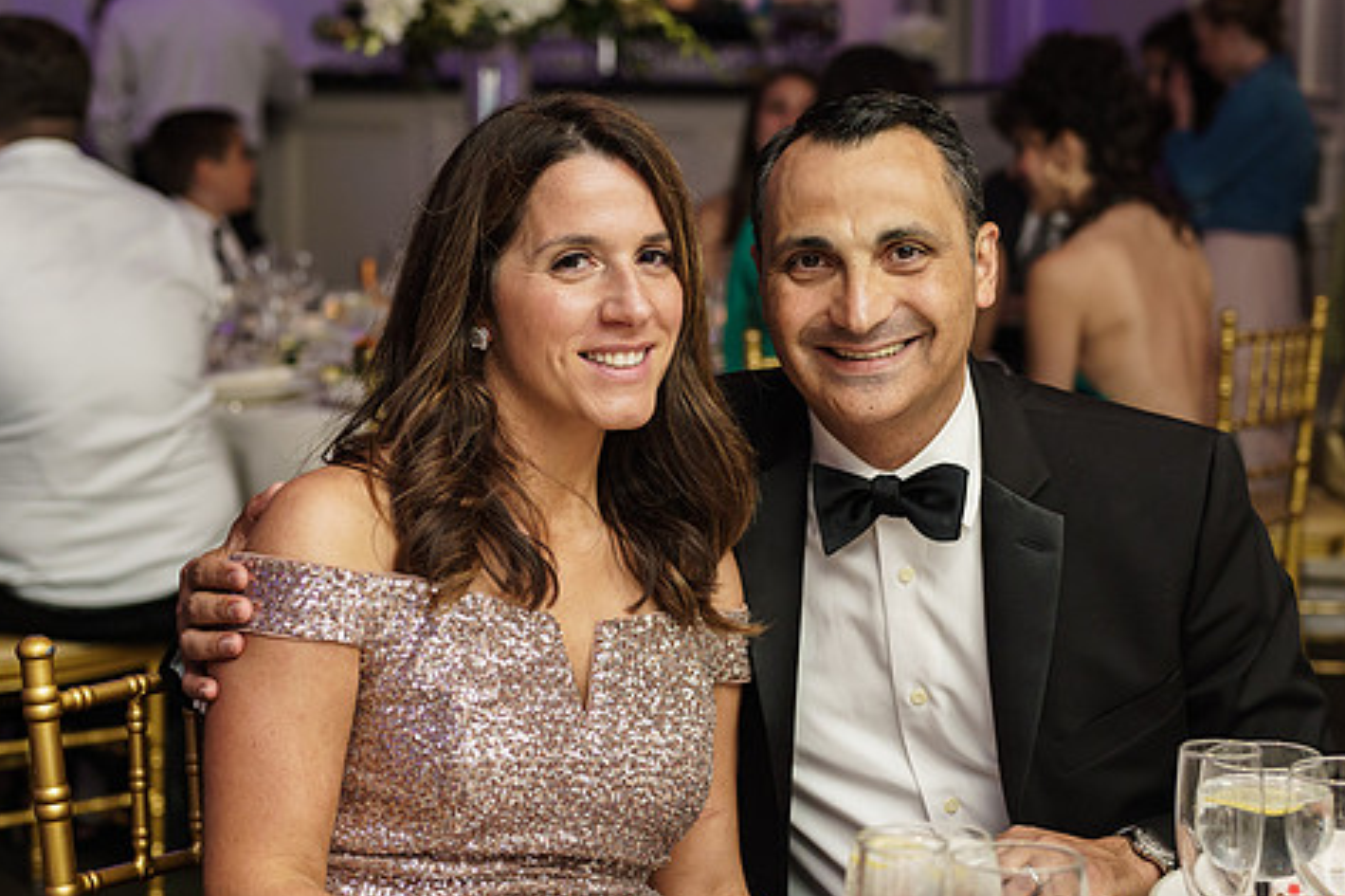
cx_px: 665
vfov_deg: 14.9
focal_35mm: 92
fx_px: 3436
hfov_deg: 22.1
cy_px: 482
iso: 500
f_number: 2.5
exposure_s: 1/250
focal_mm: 50
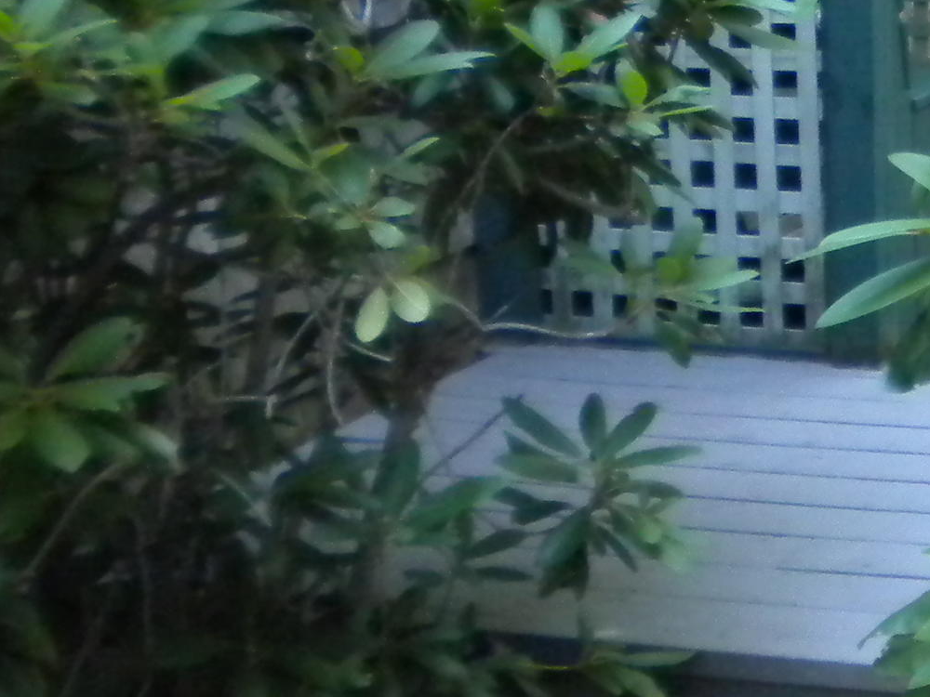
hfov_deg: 17.0
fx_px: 2821
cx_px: 1378
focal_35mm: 105
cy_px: -347
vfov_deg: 13.3
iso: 400
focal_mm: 6.3
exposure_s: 1/60.6
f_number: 3.1
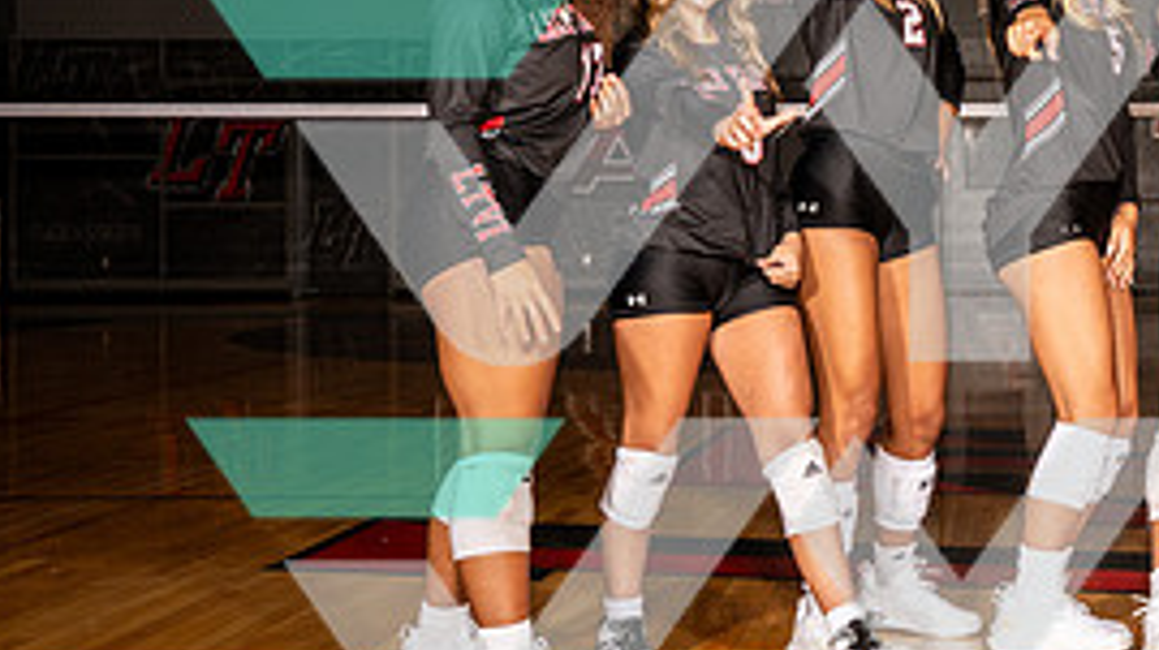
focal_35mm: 83
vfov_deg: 14.5
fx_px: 2549
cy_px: 172
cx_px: 1120
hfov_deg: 24.6
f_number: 11
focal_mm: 36.7
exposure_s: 1/250
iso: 250
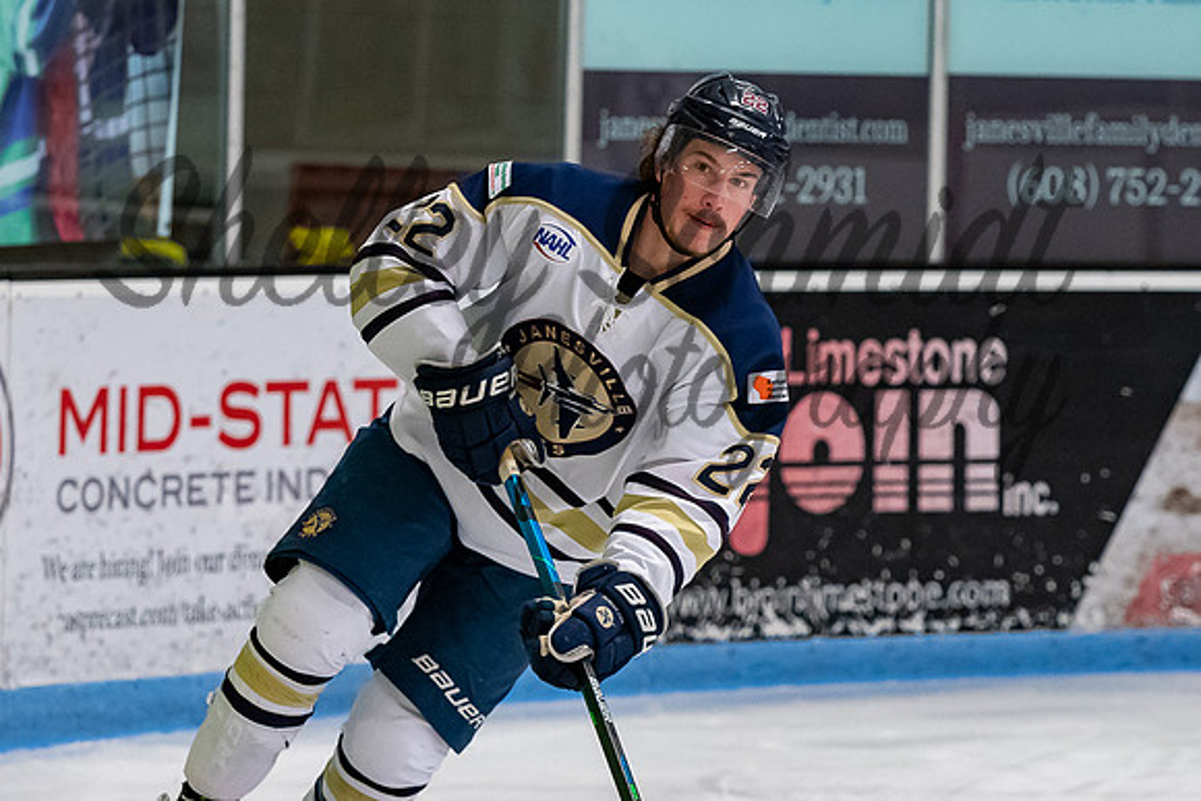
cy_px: 222
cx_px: 708
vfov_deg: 4.4
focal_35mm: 315
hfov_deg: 6.5
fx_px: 10496
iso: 2000
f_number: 3.2
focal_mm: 135
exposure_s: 1/800
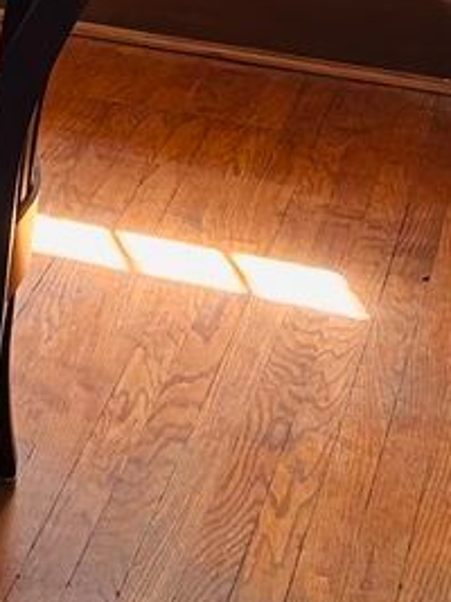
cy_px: -415
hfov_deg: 9.1
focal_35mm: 146
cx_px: -621
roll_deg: -0.7
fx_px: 2538
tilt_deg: -11.1
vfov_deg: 12.6
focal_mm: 5.7
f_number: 1.5
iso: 64
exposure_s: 1/120
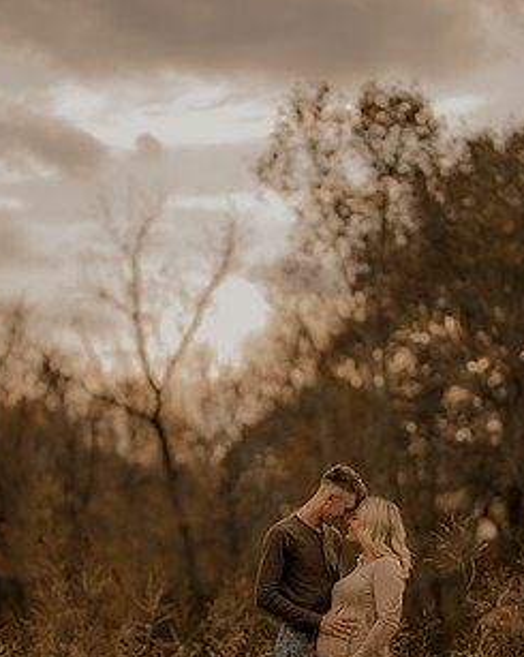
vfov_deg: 16.4
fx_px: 2271
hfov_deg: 13.2
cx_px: 263
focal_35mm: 117
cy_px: 462
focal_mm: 85
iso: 64
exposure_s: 1/250
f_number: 1.4
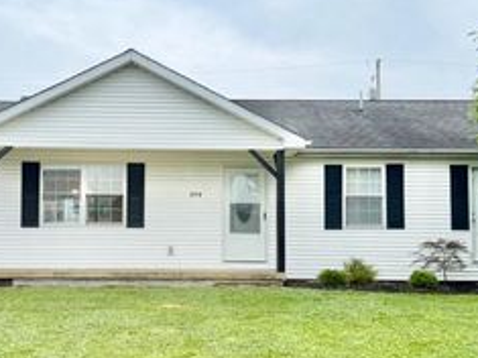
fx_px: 704
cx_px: 171
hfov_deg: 37.2
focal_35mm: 51
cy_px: 204
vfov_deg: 28.5
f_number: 1.78
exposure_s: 1/2299
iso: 80
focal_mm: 6.76
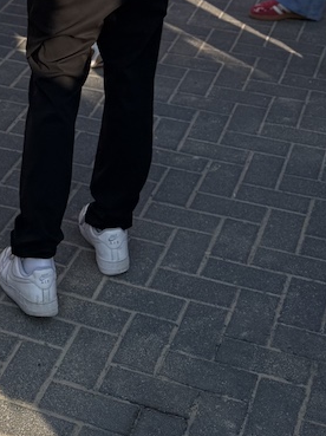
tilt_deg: -4.8
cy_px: -345
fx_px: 1170
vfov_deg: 17.3
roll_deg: -2.6
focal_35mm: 93
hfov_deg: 15.2
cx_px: -77
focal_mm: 6.76
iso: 80
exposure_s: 1/3279
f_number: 1.78
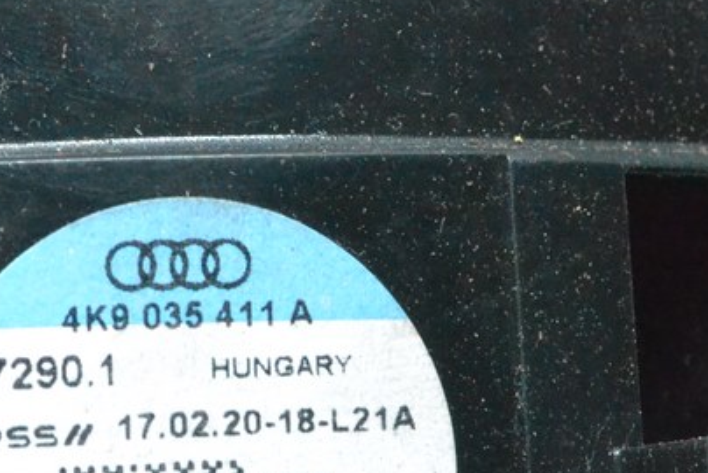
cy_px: 439
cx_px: 280
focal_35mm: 152
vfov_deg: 9.0
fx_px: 2991
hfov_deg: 13.5
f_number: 10
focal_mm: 40
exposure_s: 1/125
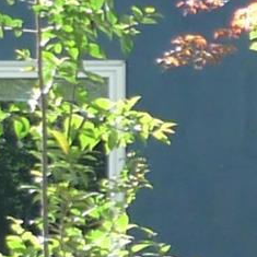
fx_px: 2369
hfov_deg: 6.0
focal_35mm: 282
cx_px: 571
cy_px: 174
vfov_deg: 6.2
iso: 80
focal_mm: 5.9
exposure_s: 1/200
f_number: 2.1
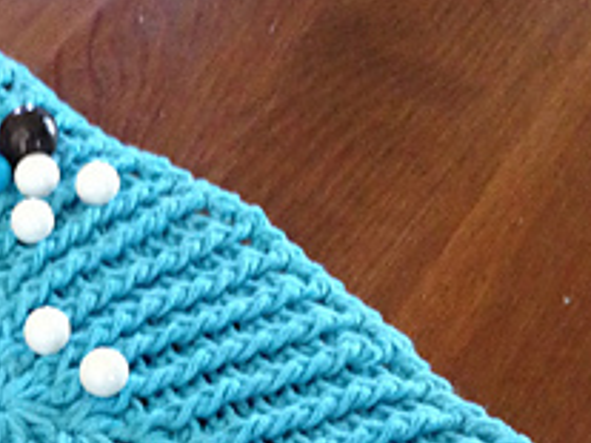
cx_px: -51
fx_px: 1740
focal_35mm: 102
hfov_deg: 18.6
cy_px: 363
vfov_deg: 14.4
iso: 400
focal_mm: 4.12
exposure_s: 1/17
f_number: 2.4
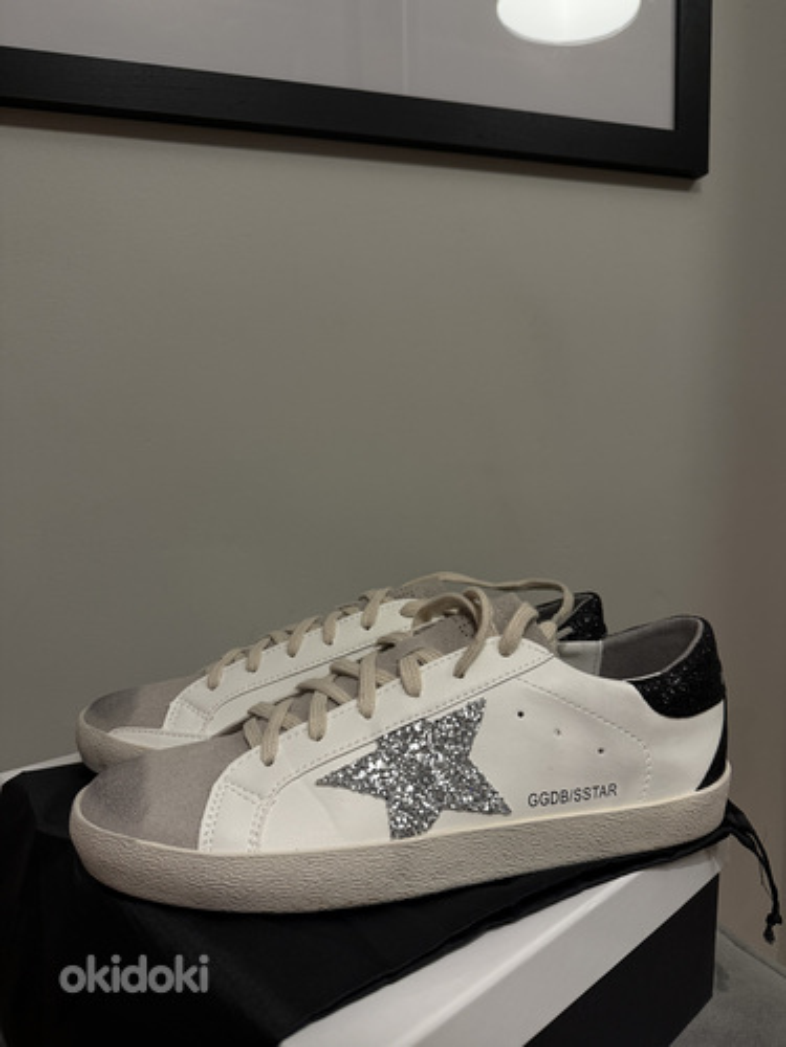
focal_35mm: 24
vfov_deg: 71.6
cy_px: 524
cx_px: 393
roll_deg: -0.2
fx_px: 727
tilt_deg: -5.3
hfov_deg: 56.8
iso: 200
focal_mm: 6.76
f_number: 1.78
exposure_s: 1/50
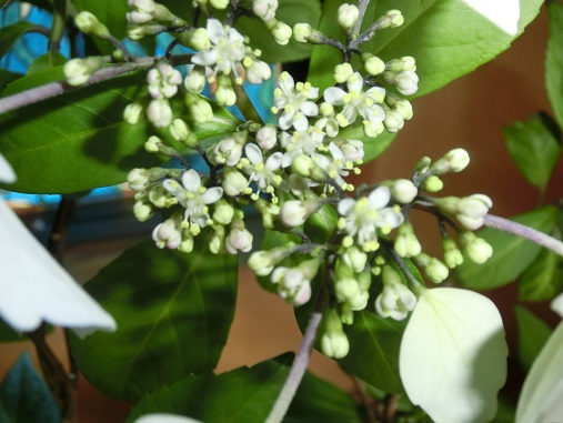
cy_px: 212
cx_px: 282
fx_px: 602
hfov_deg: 50.1
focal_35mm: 37
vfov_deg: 38.7
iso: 200
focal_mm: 6.5
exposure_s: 1/60
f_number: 4.1
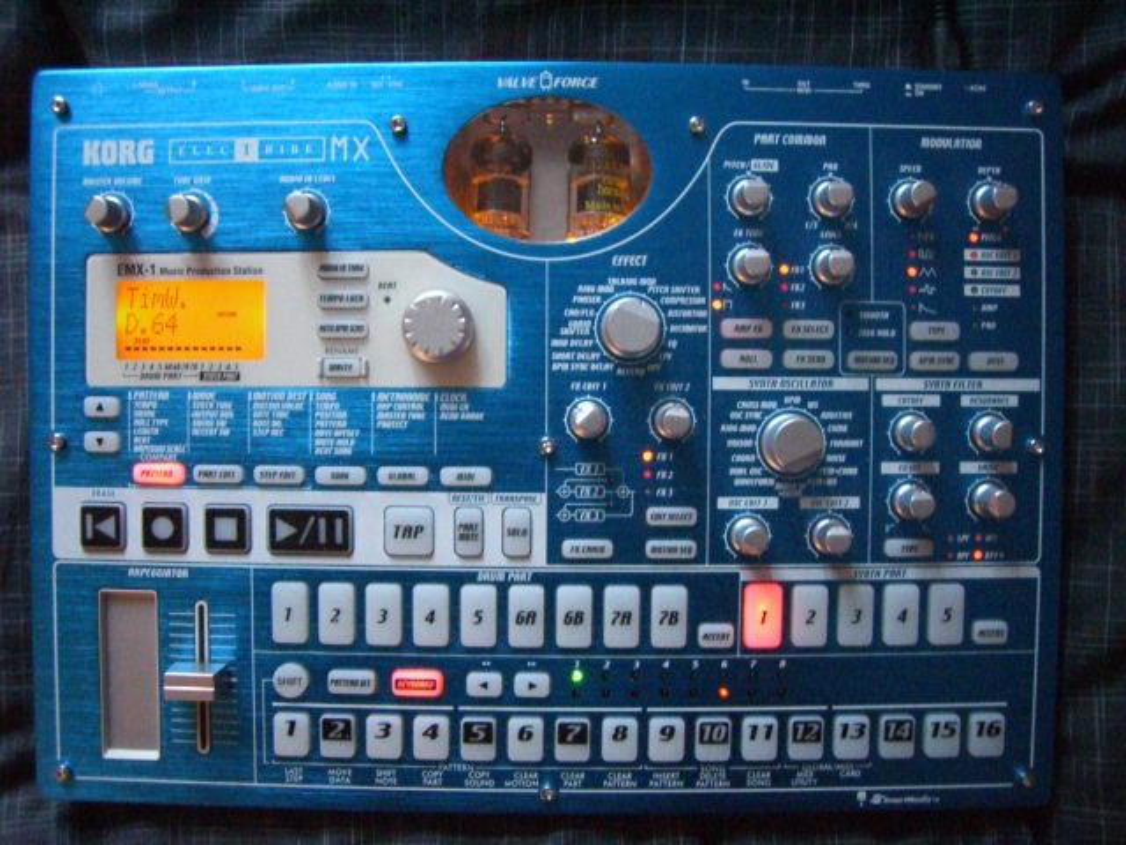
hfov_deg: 49.0
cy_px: 422
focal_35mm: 38
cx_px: 563
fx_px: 1236
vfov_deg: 37.7
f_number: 2.7
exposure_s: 1/15
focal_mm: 6.2
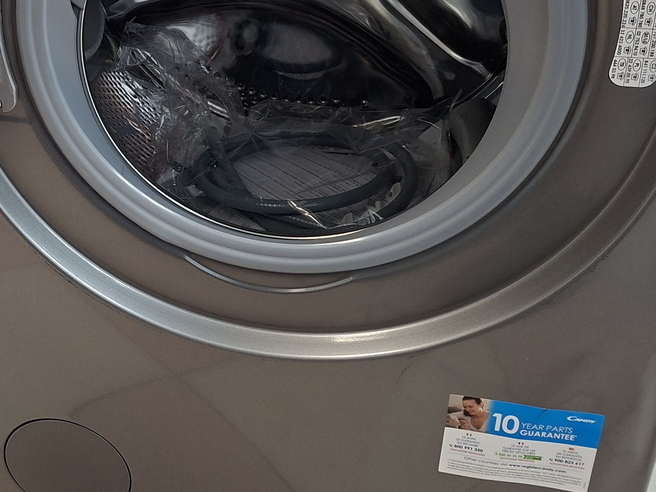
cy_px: 66
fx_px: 1061
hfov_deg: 32.4
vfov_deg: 25.4
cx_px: 51
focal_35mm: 56
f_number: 1.8
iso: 400
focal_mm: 5.54
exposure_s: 1/33
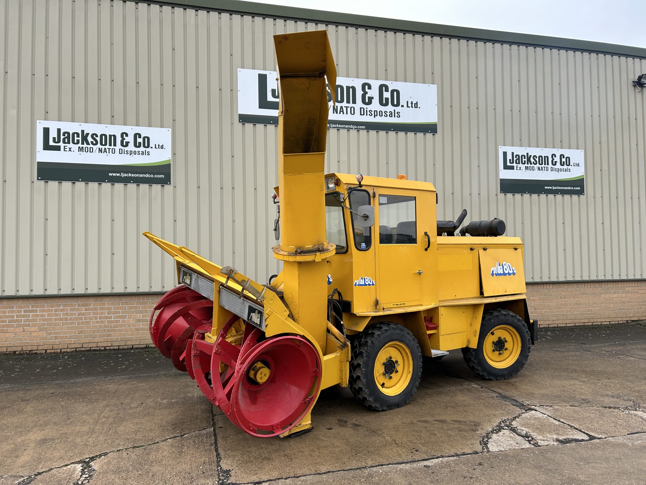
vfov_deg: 53.1
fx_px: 485
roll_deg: +0.5
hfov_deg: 67.3
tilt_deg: +2.8
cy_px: 242
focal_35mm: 26
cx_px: 323
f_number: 1.5
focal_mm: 5.7
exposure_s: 1/1009
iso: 50
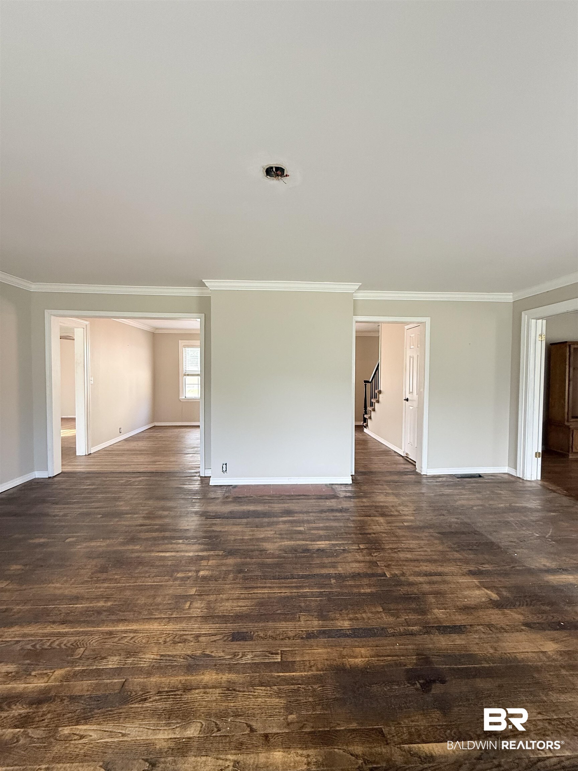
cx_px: 289
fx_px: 312
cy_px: 386
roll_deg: -0.2
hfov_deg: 85.7
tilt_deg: -1.4
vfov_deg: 102.1
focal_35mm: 14
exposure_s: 1/60
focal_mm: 2.22
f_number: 2.2
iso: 200
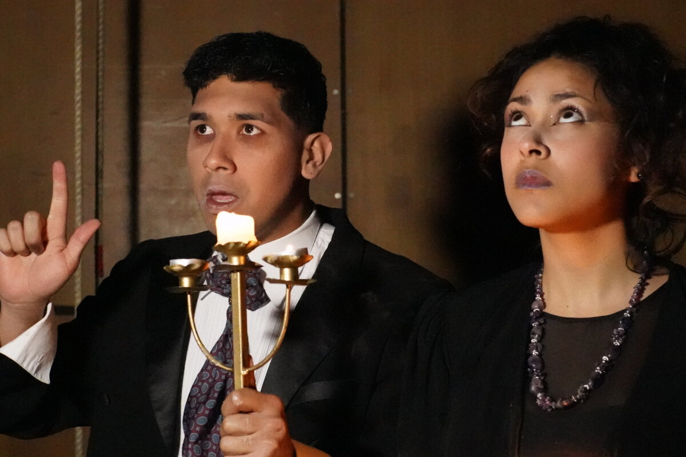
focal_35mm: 75
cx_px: 343
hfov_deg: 27.0
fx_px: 1429
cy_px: 228
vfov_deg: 18.2
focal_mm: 50
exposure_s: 1/200
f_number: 5
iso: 40000
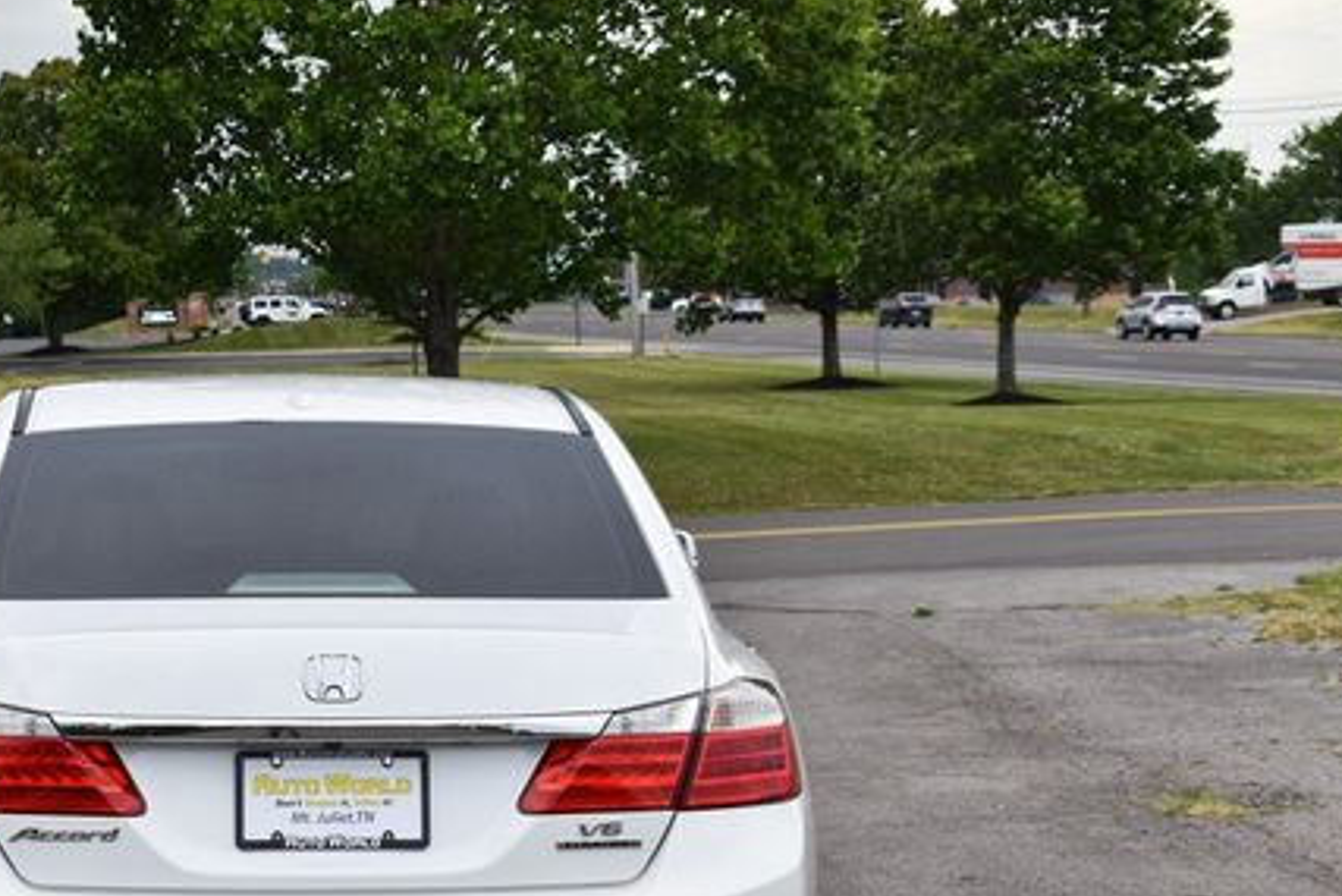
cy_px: 621
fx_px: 3356
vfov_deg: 15.2
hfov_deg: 22.4
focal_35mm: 90
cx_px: 358
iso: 200
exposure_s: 1/250
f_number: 7.1
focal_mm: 40
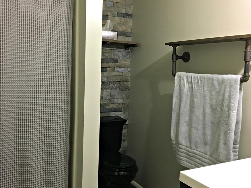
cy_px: 89
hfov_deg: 52.5
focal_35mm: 35
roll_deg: -1.9
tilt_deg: -4.8
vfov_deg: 40.7
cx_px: 112
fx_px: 254
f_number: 2.2
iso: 160
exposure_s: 1/30
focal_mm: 4.15
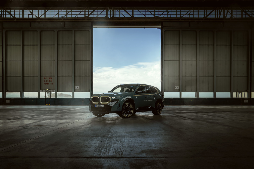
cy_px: 84
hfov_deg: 63.7
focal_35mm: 29
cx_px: 127
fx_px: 205
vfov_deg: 45.0
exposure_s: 1/125
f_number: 5
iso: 100
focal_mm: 29
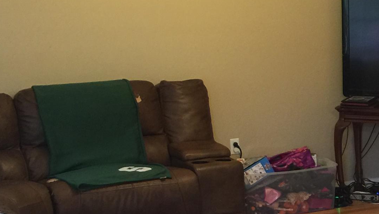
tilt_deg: -13.8
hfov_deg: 22.8
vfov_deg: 13.6
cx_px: 418
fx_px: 884
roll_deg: -0.2
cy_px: 196
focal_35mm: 88
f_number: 2.2
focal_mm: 4.15
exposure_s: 1/15
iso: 64
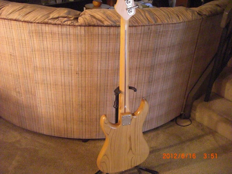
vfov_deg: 37.7
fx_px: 255
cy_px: 87
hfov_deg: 49.0
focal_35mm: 38
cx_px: 116
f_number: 2.7
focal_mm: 6.2
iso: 800
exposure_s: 1/30
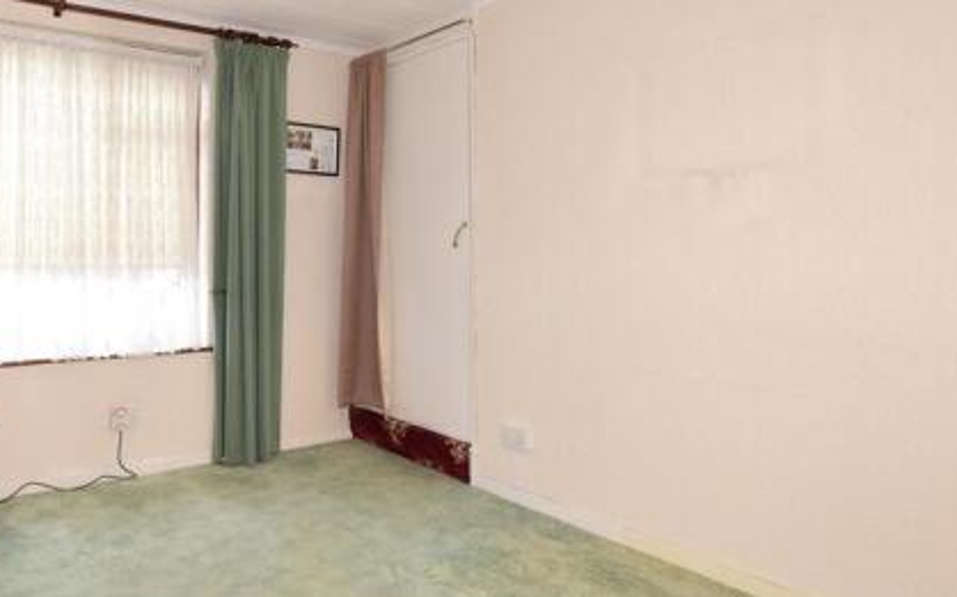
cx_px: 259
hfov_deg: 70.6
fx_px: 626
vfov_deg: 50.8
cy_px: 244
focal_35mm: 24
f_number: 18
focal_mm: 10
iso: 500
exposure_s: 1/1.3
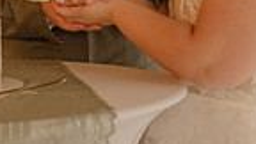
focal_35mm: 152
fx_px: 1032
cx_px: 98
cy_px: -14
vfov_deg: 7.9
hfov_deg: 14.1
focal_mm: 35
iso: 640
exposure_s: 1/200
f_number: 2.5
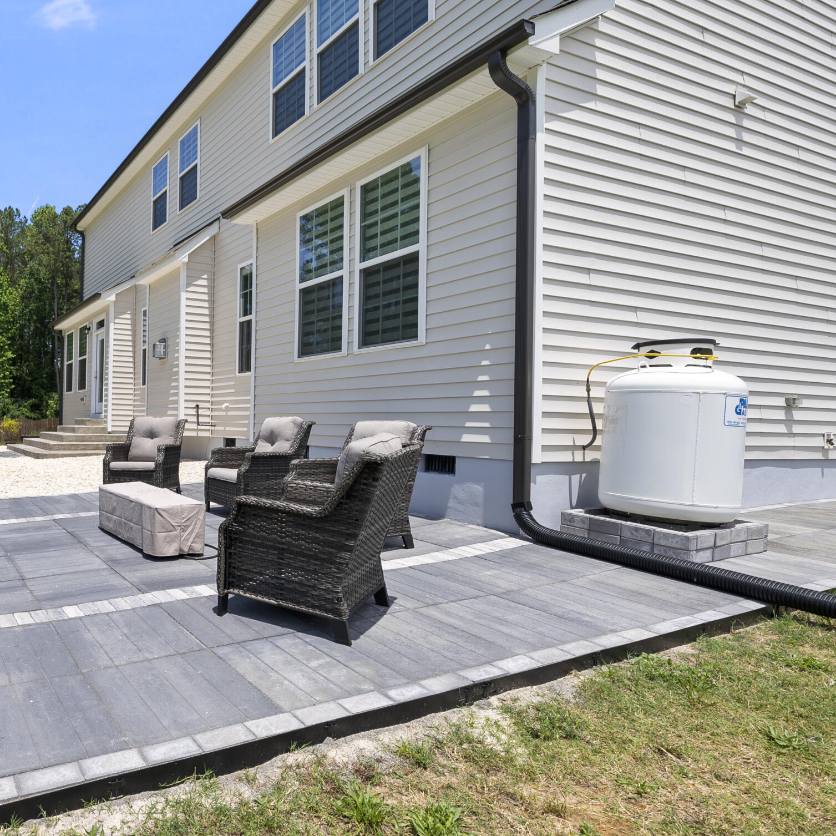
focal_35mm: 22
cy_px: 416
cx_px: 126
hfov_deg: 61.6
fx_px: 601
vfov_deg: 69.6
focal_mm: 13
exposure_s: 1/80
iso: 80
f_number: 7.1
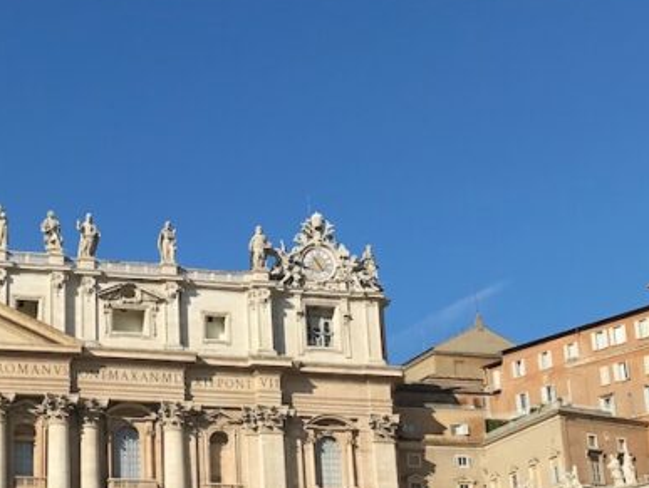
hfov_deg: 25.8
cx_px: 127
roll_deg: +1.4
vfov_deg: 19.9
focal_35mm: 74
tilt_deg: +20.1
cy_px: 270
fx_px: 1389
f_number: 1.8
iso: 20
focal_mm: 3.99
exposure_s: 1/4000
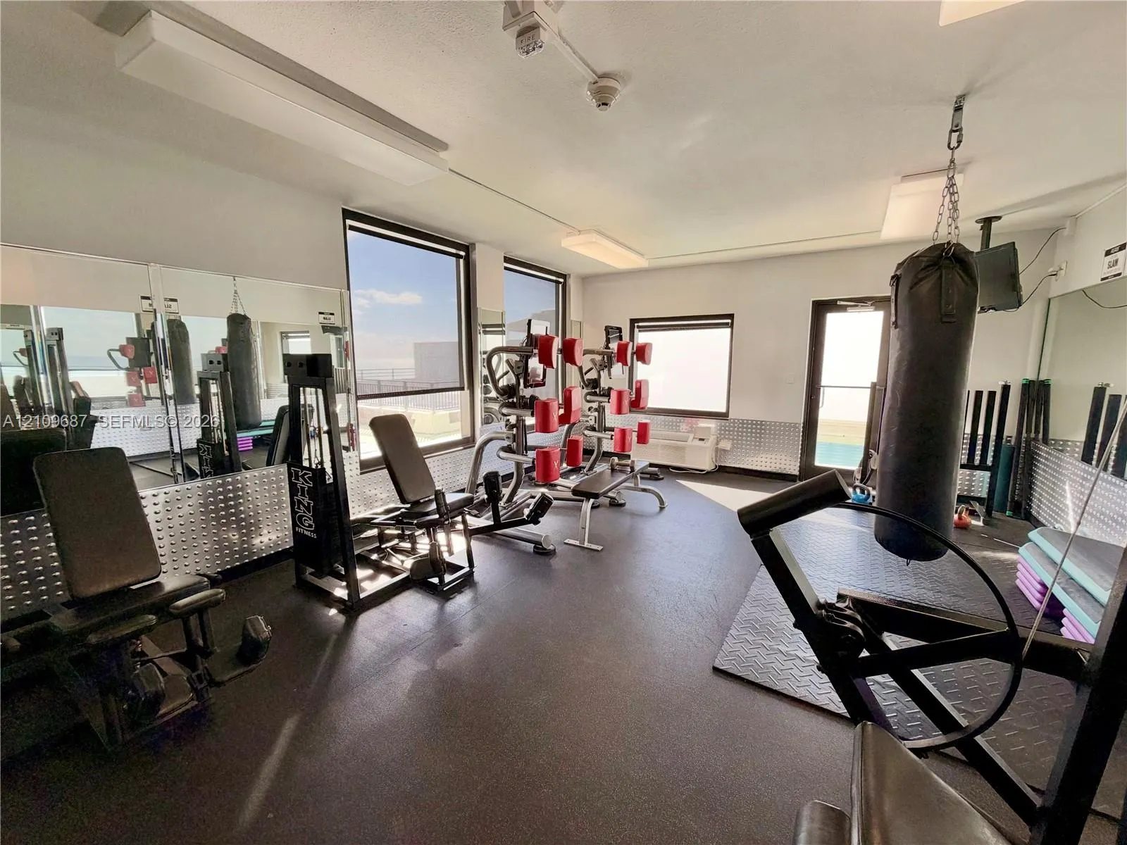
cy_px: 422
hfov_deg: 102.1
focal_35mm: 14
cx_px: 564
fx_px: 456
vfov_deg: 85.7
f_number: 2.2
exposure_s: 1/121
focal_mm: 2.22
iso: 160
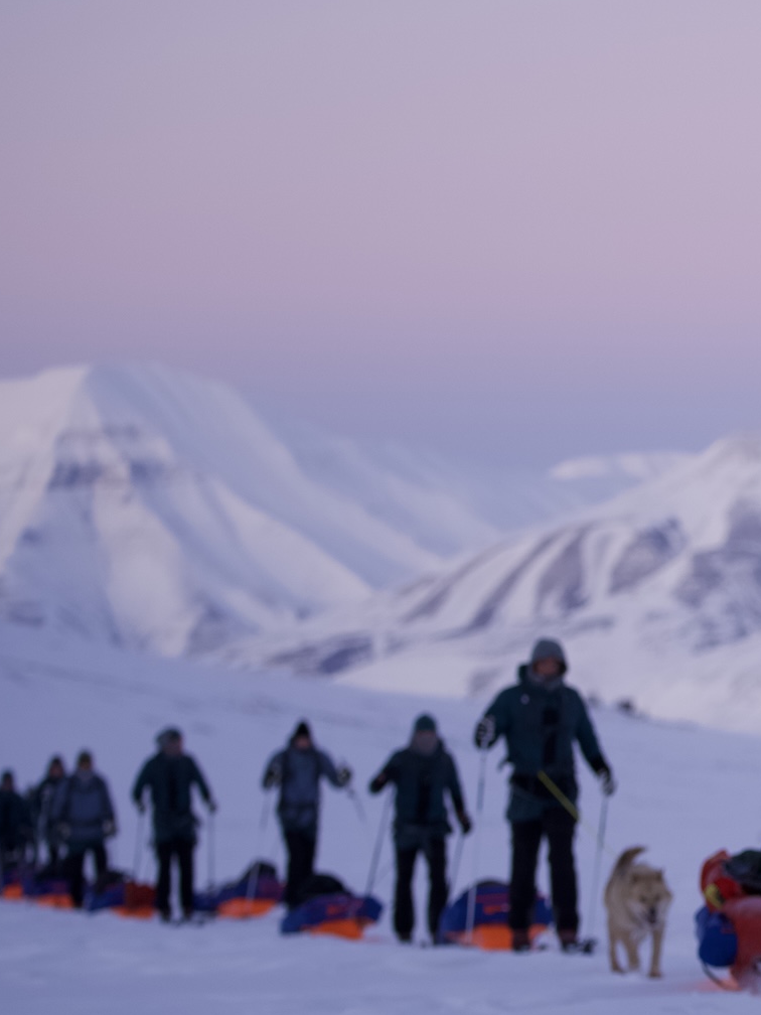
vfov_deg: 10.4
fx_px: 5569
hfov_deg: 7.7
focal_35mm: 190
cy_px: 601
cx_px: 951
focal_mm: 83
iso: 500
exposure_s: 1/250
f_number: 2.8
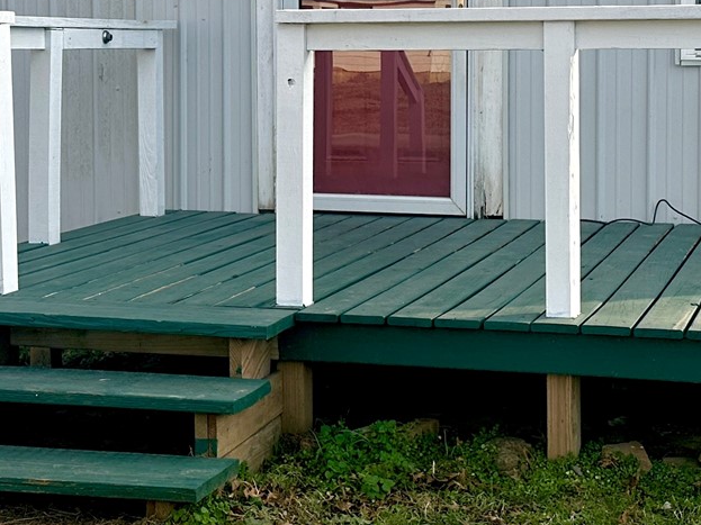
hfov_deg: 26.3
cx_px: 431
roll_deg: +1.0
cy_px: 145
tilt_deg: -3.8
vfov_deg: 19.8
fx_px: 1498
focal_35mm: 74
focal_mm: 6.86
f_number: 1.78
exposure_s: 1/1304
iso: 80
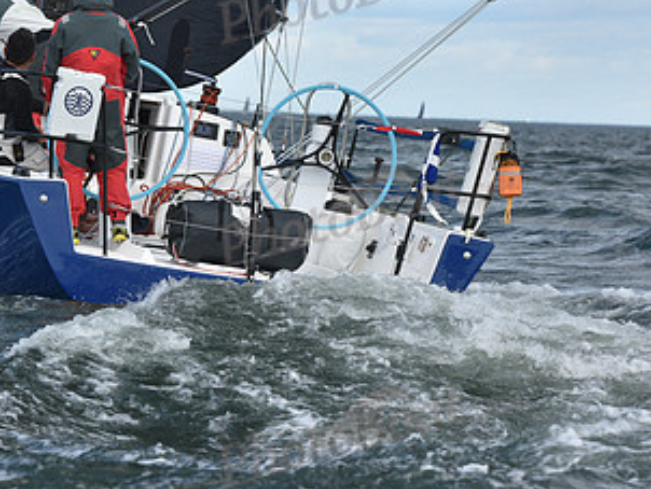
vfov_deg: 6.0
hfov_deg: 7.9
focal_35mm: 249
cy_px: 130
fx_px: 4687
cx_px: 108
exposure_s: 1/1000
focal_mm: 135
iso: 320
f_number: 7.1
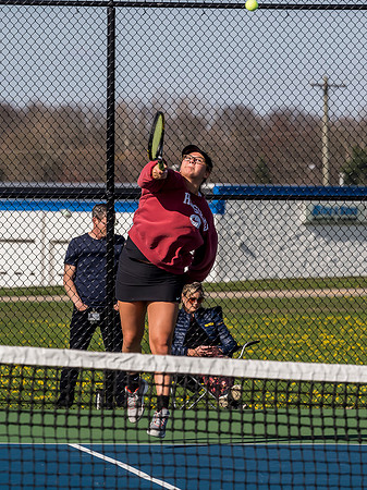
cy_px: 245
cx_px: 192
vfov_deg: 5.7
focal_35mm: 347
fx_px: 4905
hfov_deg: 4.3
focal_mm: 130
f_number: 5
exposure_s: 1/1600
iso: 400
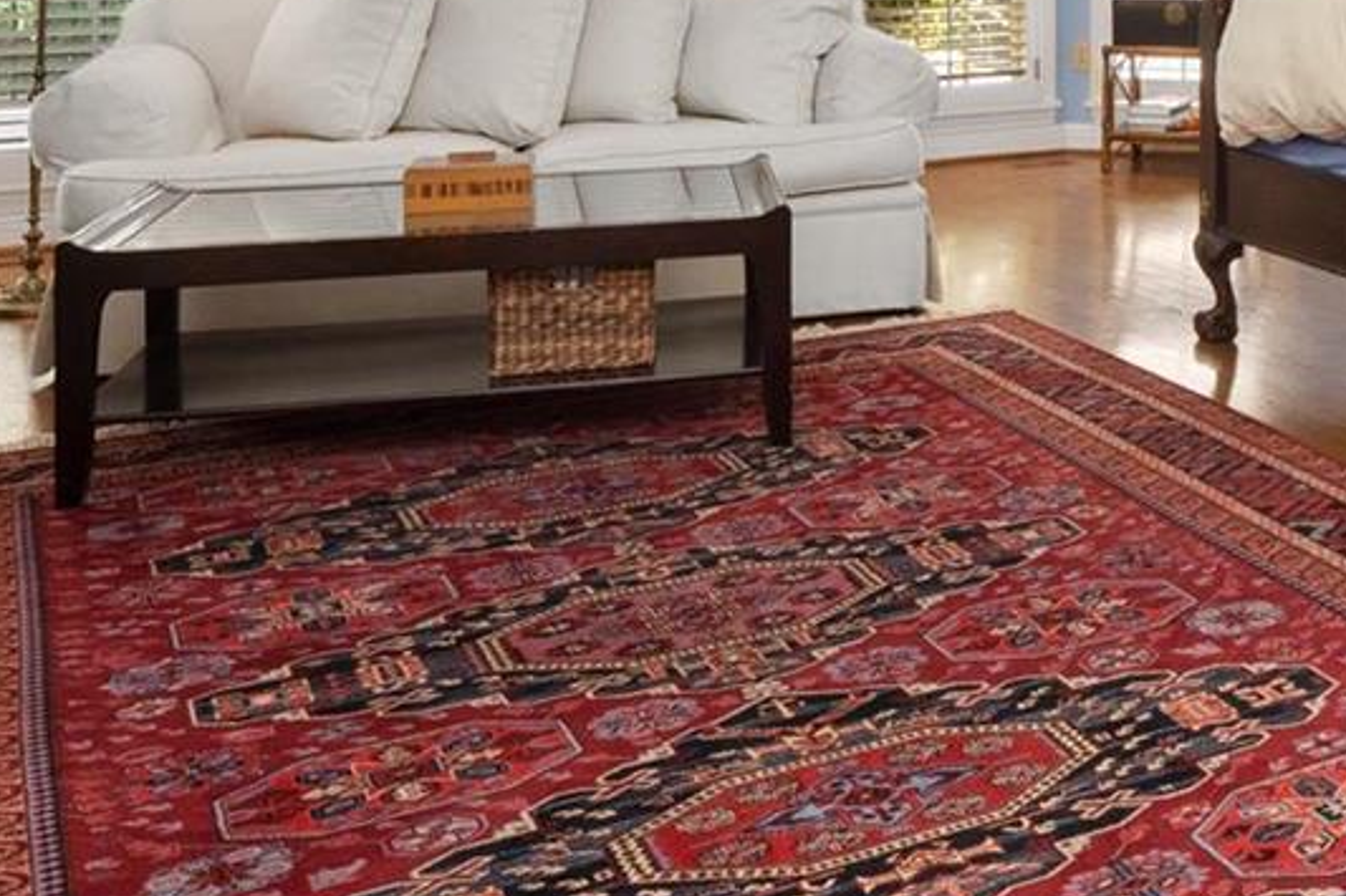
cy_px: -106
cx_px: 1200
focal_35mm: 48
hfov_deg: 38.4
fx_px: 1794
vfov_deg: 25.8
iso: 400
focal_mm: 8
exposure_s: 1/3
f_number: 8
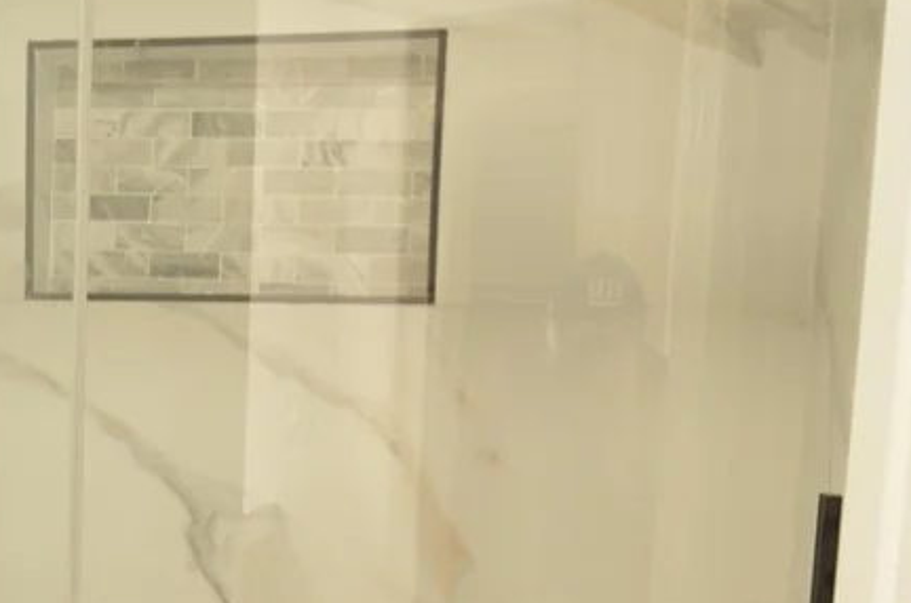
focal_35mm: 64
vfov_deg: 20.2
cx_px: 108
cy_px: 651
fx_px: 1616
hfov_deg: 30.2
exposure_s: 1/30
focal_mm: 18
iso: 400
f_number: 3.5
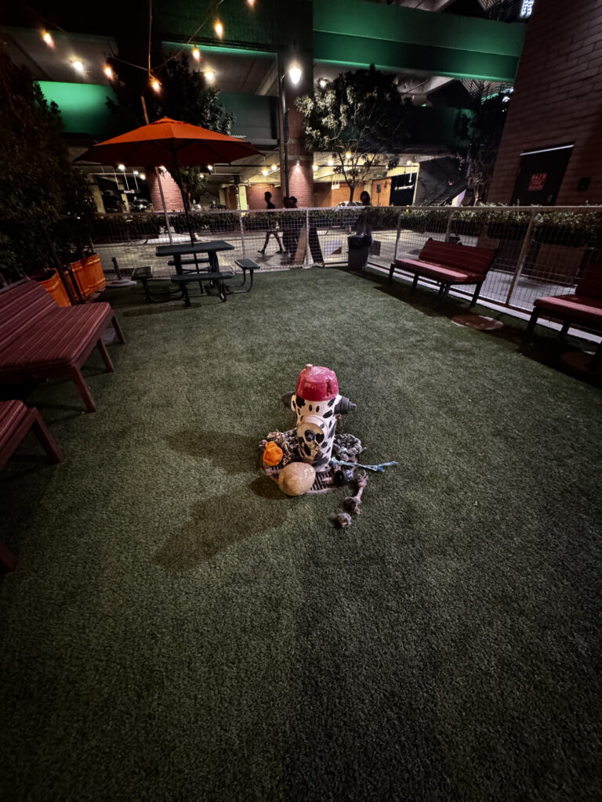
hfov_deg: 85.7
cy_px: 401
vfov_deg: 102.1
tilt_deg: -31.5
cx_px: 301
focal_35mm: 14
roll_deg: +2.0
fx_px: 325
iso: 1250
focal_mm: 2.22
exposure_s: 1/30
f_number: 2.2
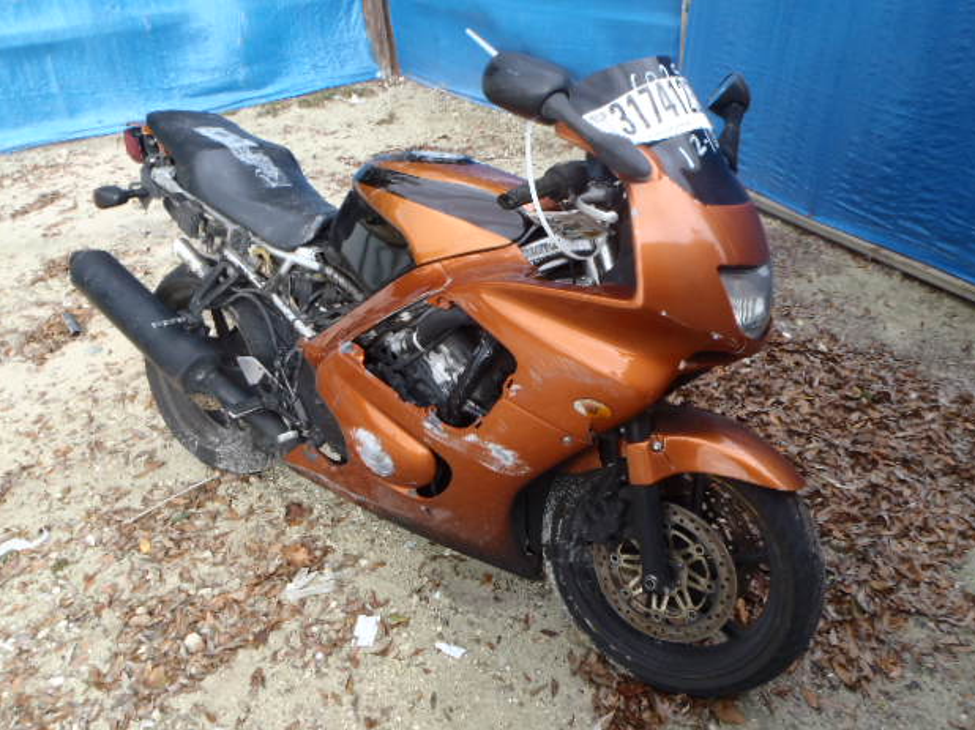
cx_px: 492
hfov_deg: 61.7
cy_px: 366
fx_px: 817
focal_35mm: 29
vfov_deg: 48.2
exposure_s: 1/60
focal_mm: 5
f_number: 4.5
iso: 80
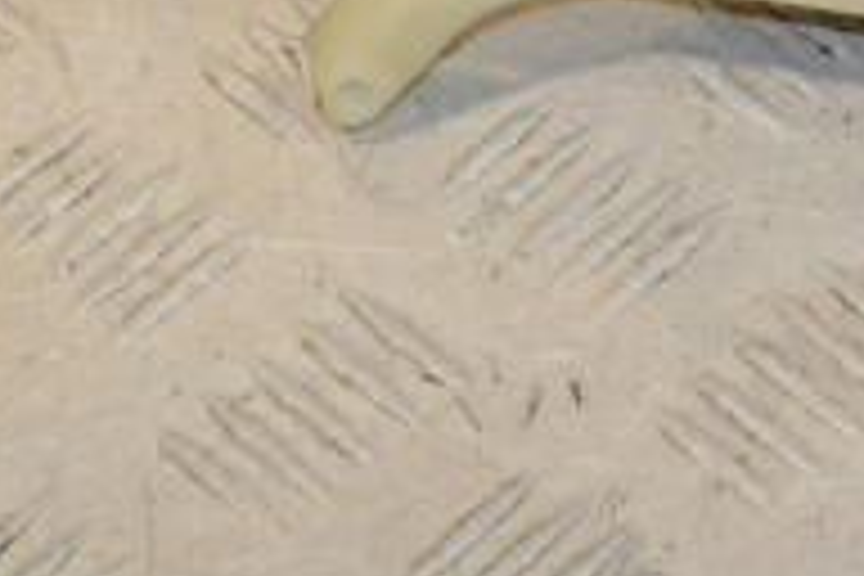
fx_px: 5400
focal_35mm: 225
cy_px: -216
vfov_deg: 6.1
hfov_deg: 9.0
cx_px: 1148
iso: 800
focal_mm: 48
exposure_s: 1/200
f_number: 10
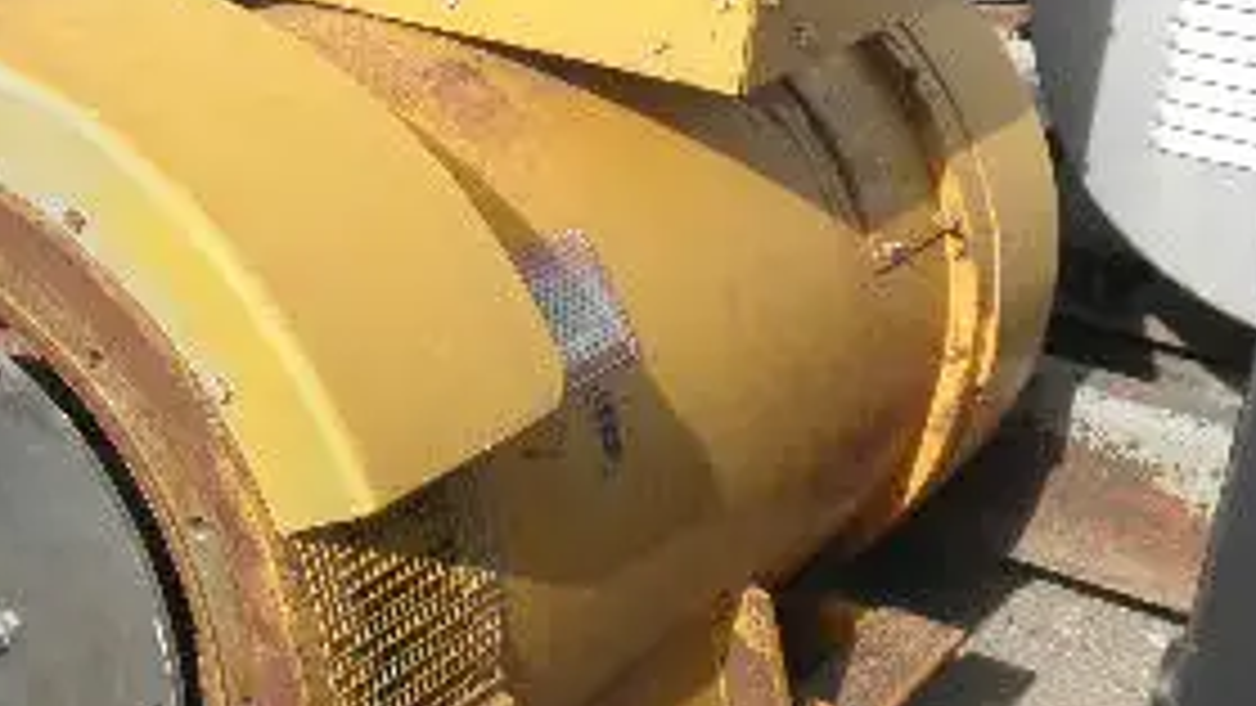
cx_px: 135
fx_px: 2332
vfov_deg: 17.2
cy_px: 337
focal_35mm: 70
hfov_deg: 29.0
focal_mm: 5
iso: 64
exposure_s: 1/500
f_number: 3
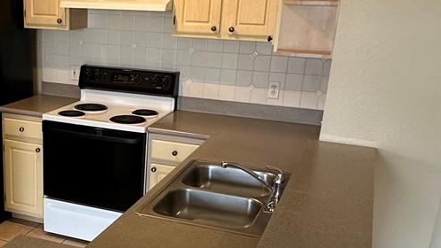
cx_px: 94
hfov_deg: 40.5
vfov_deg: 24.2
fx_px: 573
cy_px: 182
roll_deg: -0.7
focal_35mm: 49
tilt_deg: -19.7
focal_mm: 2.22
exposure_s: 1/60
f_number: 2.2
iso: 160
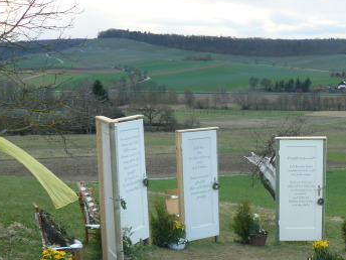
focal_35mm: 67
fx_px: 670
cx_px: 313
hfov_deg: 27.9
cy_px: 213
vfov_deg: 21.6
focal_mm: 6
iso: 100
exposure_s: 1/100
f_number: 3.6
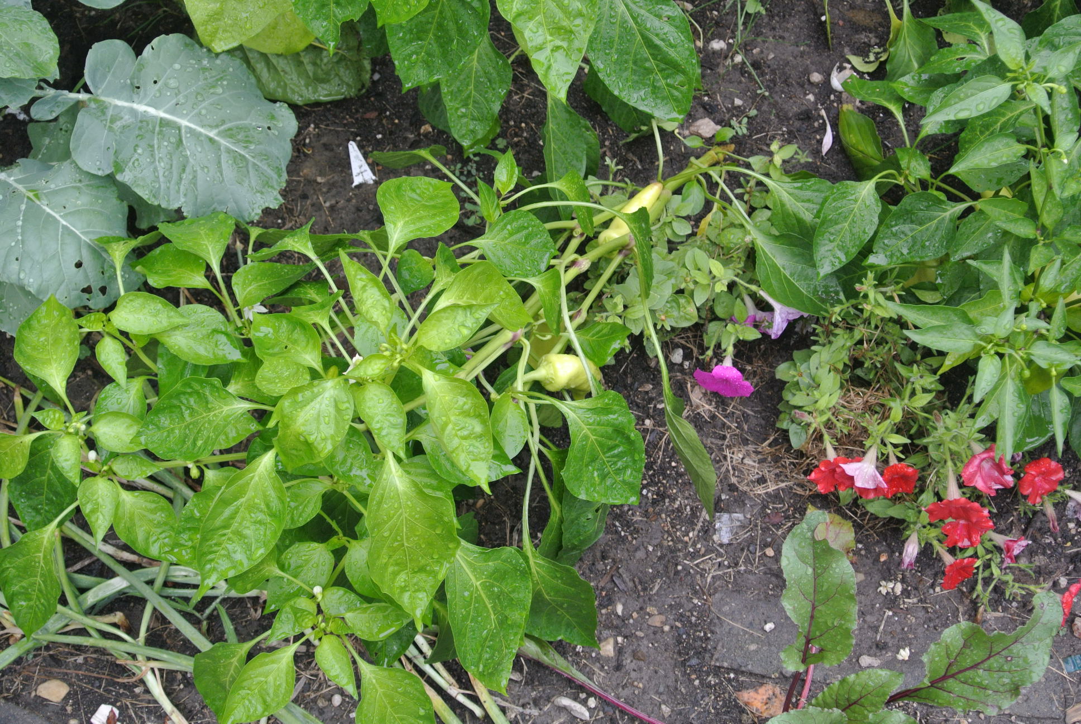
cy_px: 362
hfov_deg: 40.3
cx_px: 540
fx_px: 1473
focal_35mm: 49
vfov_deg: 27.6
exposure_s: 1/60
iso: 220
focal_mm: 18.2
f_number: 4.5
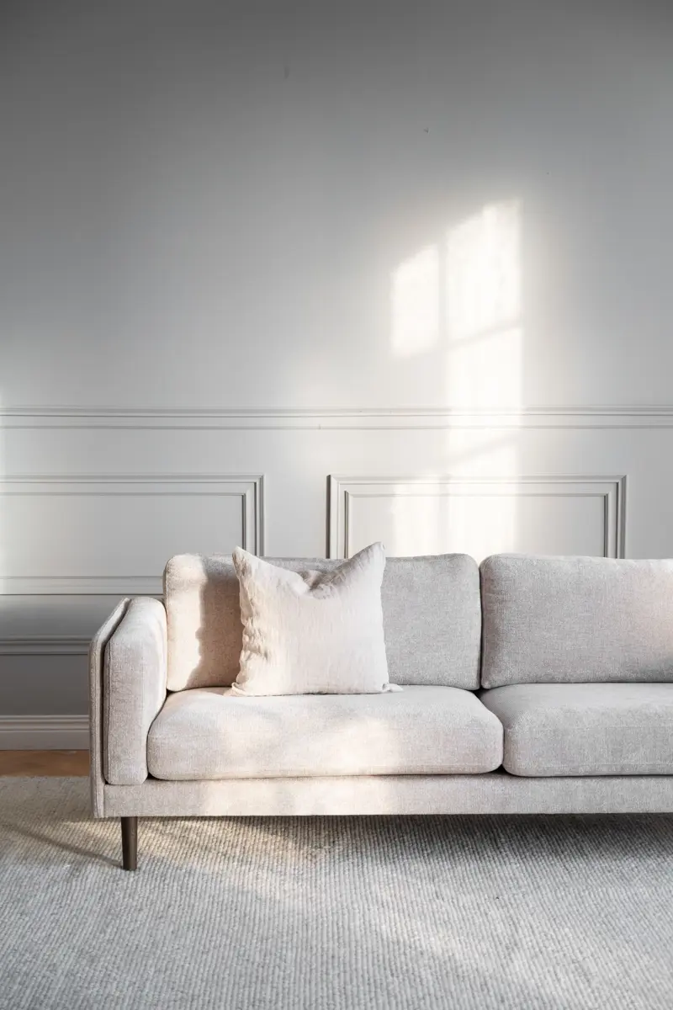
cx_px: 336
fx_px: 1626
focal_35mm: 58
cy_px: 505
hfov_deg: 23.4
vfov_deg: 34.5
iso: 500
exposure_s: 1/125
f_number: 4
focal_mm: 58
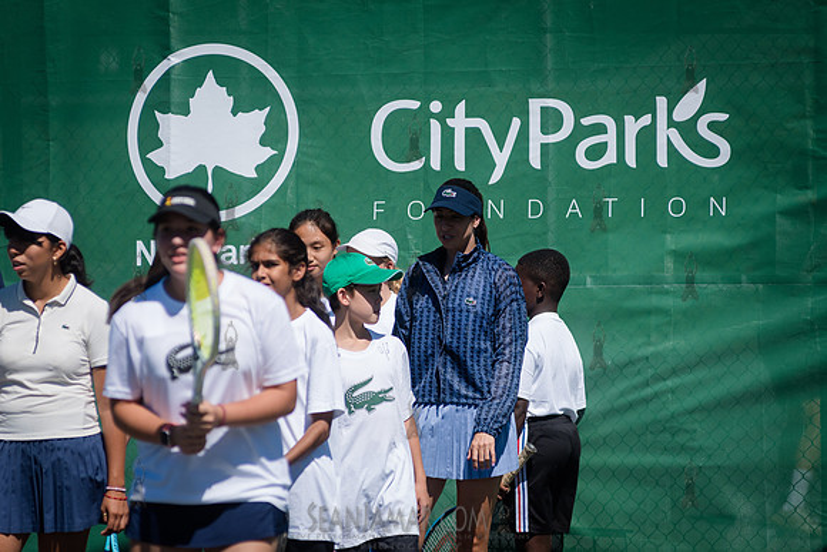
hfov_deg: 8.0
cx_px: 471
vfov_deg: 5.3
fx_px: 5948
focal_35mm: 259
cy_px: 310
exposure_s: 1/3200
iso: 200
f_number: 4
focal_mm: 200
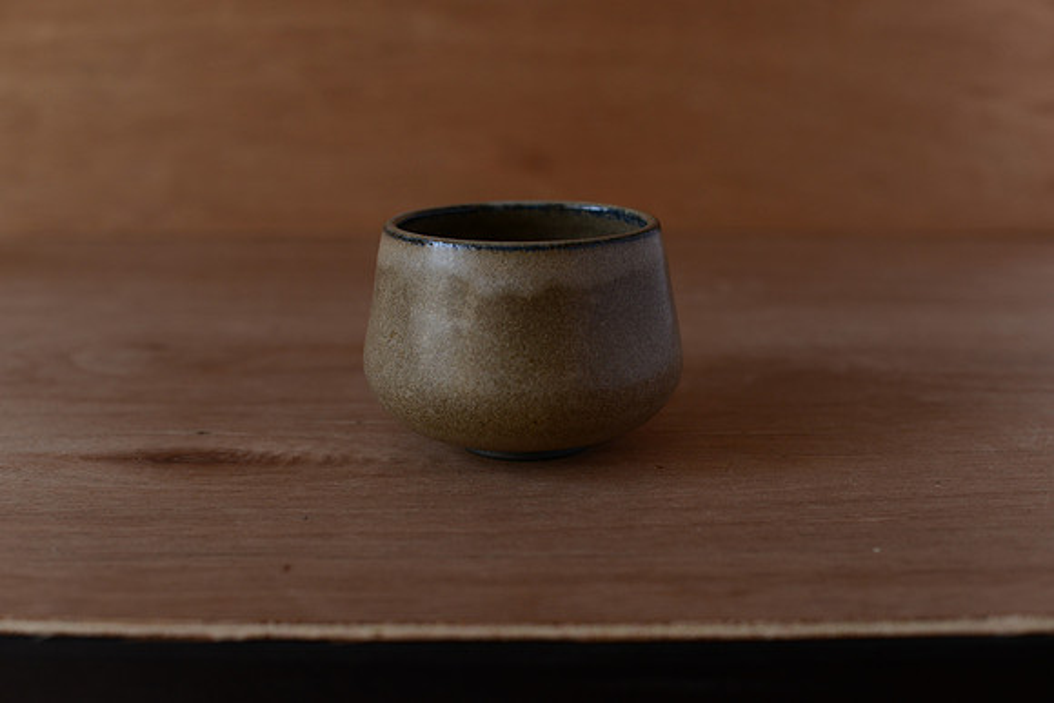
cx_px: 527
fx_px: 1464
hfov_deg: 39.6
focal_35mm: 50
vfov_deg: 27.0
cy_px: 352
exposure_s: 1/100
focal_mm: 50
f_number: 3.5
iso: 500
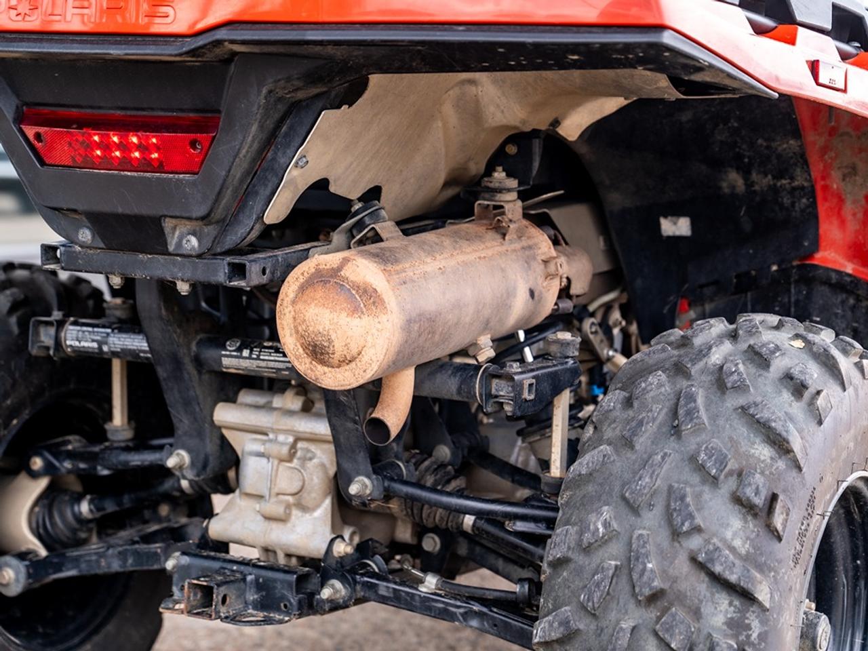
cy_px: 326
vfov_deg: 19.5
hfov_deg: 25.8
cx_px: 434
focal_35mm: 76
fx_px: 1899
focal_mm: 70
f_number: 4
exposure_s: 1/160
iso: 640
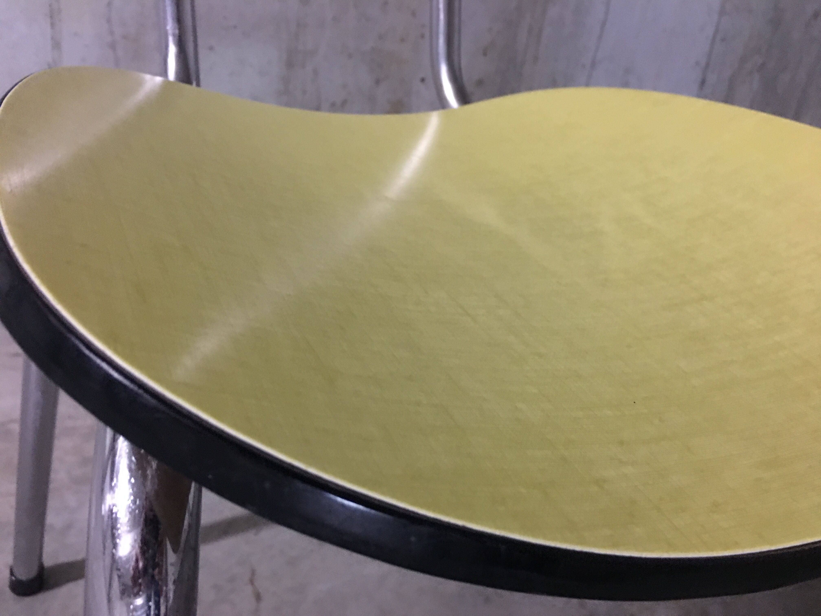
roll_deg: -9.9
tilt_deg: -26.6
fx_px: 688
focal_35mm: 29
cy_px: 308
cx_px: 410
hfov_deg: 61.7
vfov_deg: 48.2
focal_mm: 4.15
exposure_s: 1/4
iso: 125
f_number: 2.2
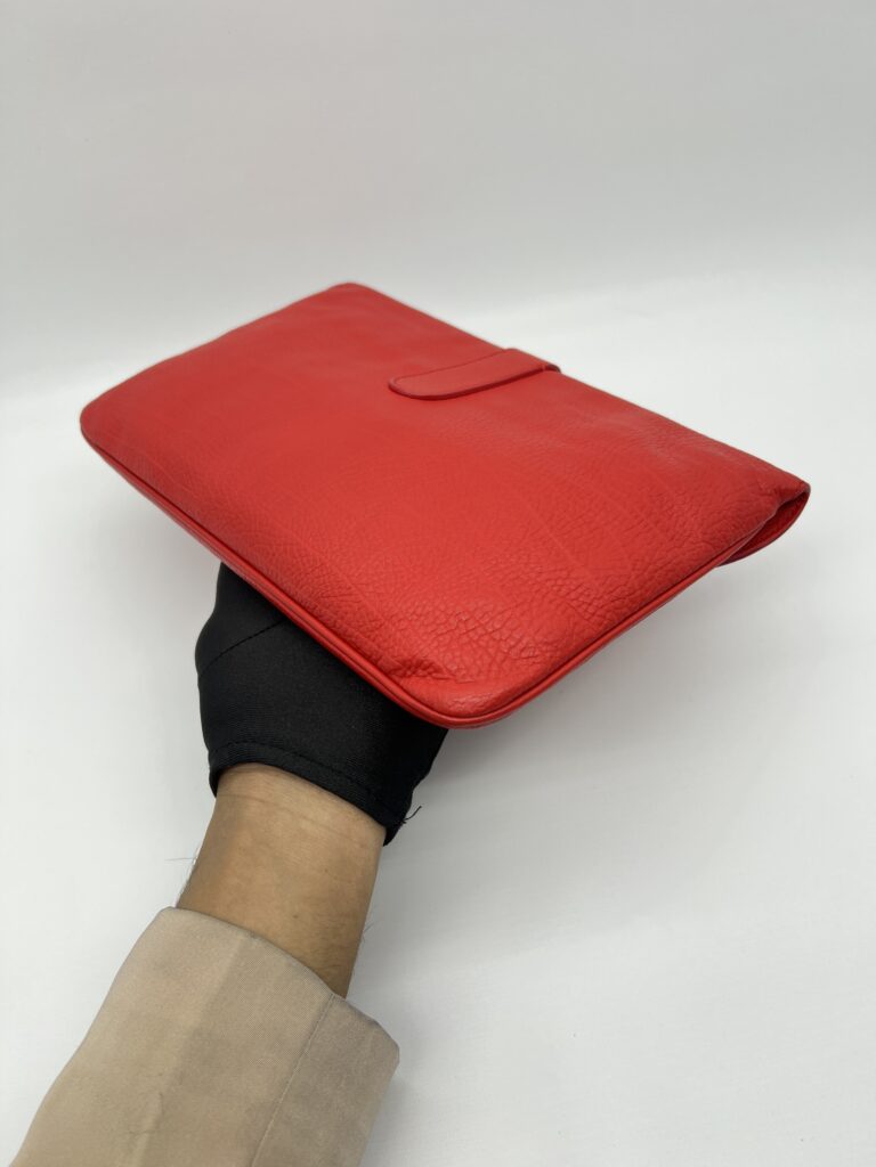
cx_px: 438
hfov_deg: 53.1
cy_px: 584
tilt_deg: -47.2
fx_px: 877
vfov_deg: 67.3
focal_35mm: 26
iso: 32
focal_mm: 5.7
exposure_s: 1/100
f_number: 1.5
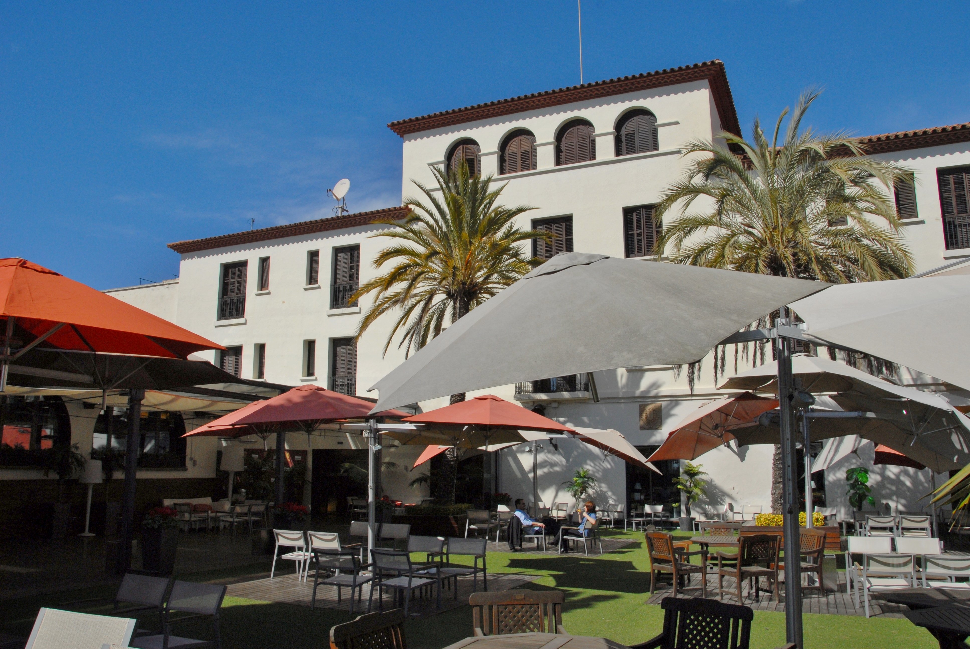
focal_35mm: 27
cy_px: 324
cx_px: 485
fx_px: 728
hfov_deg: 67.3
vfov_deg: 48.0
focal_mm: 18
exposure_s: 1/640
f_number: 13
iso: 250
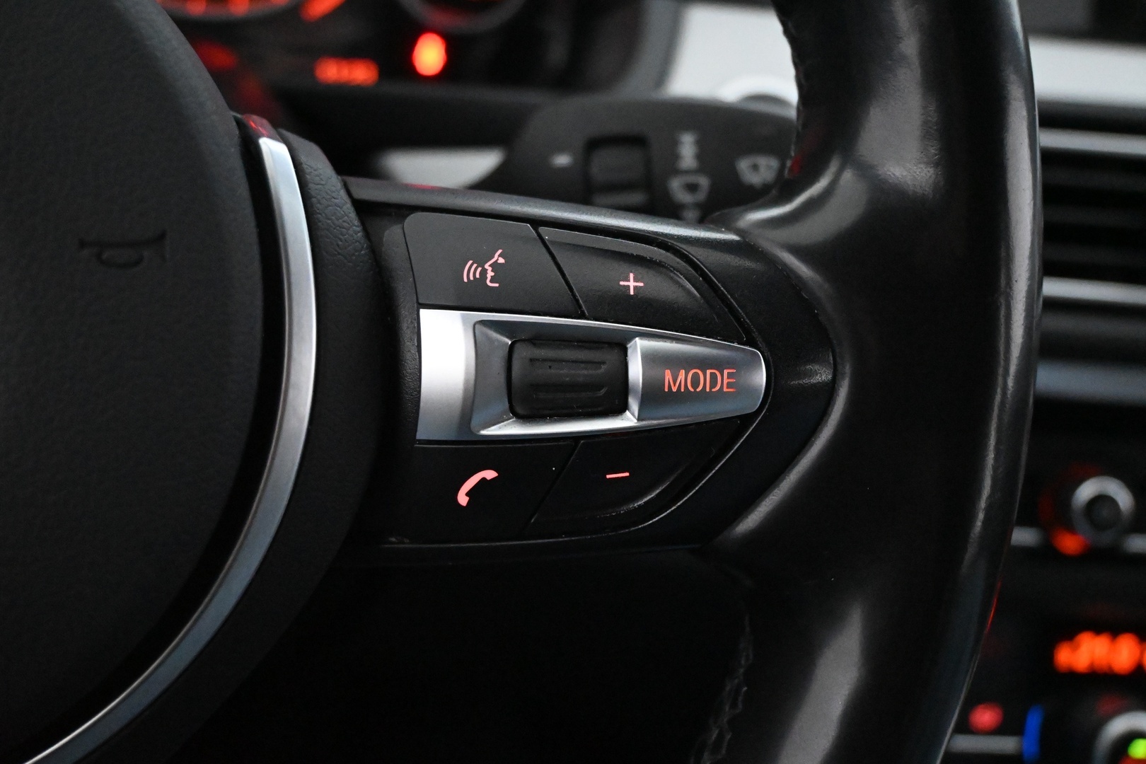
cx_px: 573
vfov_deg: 30.8
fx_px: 1385
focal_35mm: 44
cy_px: 382
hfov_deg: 45.0
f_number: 4.8
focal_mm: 29
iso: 12800
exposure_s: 1/50
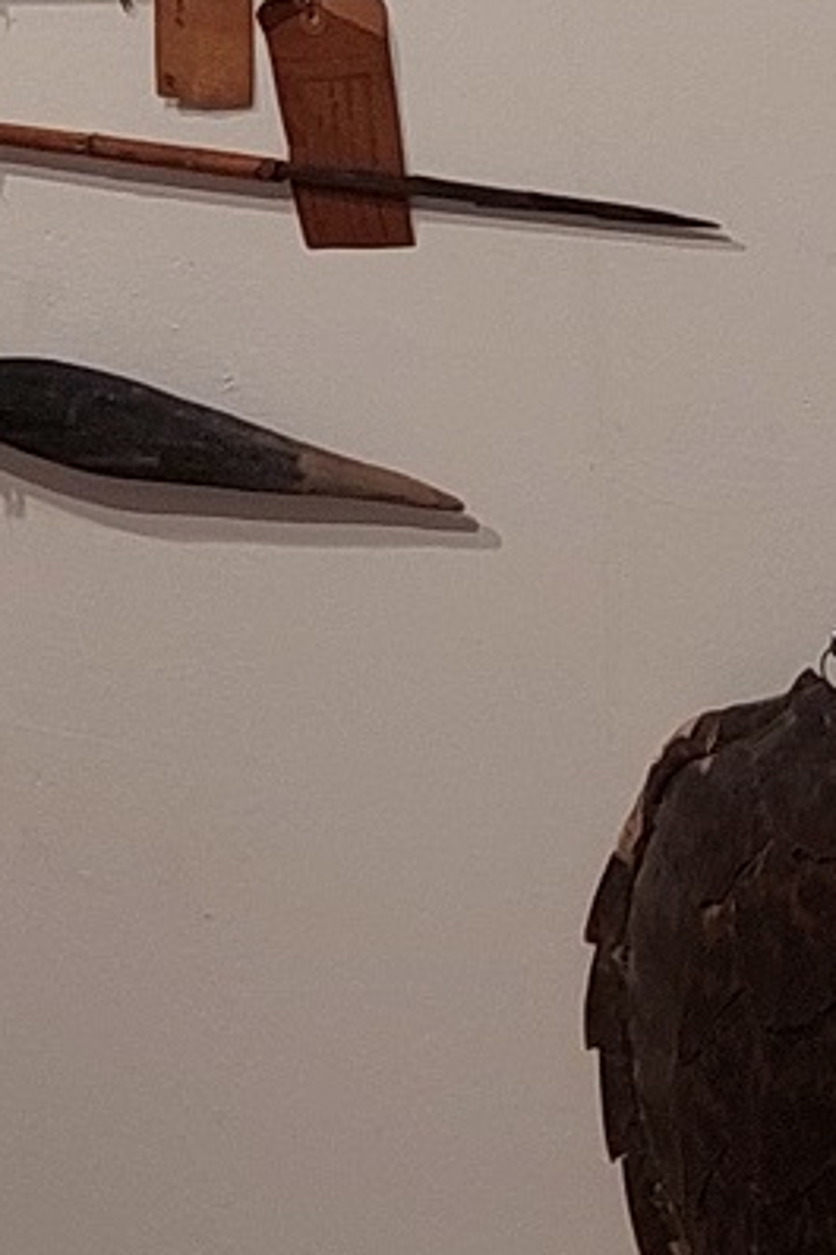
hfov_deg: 9.4
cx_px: 880
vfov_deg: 13.2
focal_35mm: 145
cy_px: -769
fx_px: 5055
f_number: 1.8
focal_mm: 5.23
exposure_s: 1/50
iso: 50
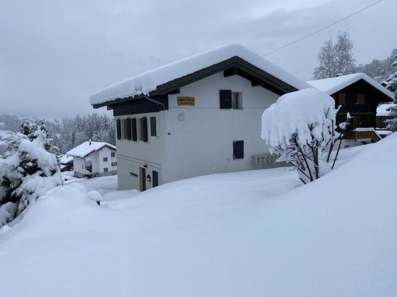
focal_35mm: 26
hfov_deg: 67.3
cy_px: 148
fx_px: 298
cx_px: 198
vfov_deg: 53.0
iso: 32
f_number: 1.8
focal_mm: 4.25
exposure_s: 1/2066
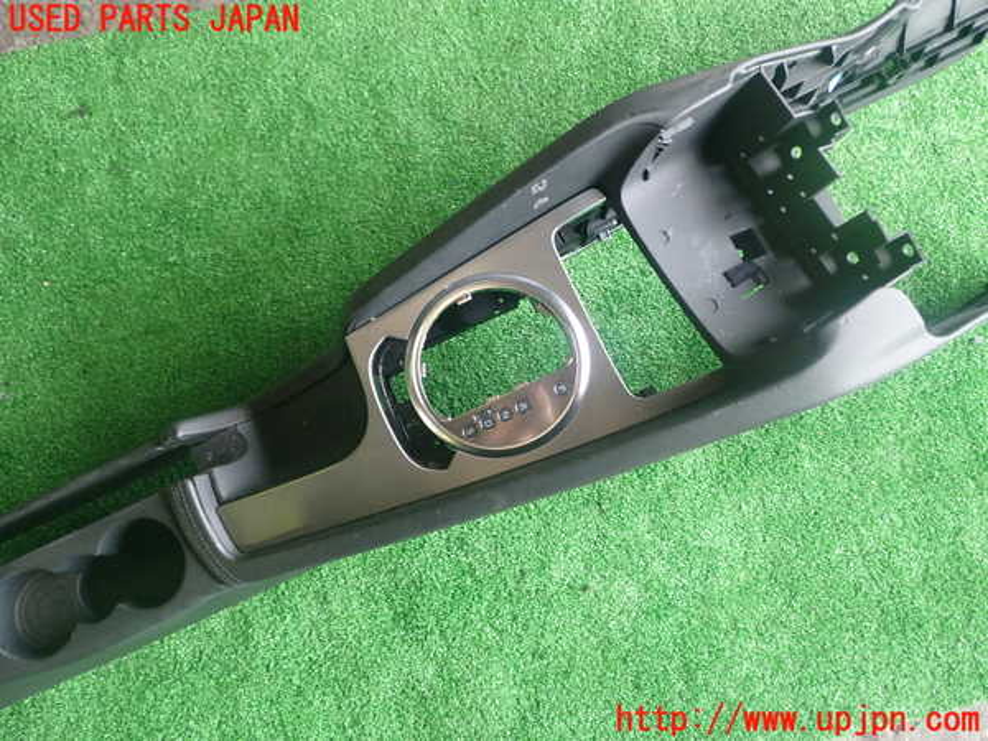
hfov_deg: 60.0
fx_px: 856
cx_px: 494
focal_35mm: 30
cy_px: 370
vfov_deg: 46.8
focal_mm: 5.4
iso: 200
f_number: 2.3
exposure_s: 1/40
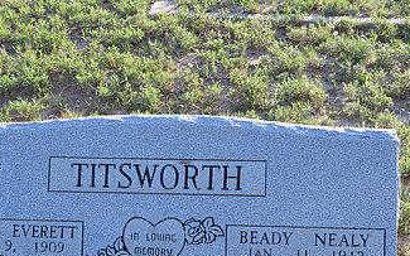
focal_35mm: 87
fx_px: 972
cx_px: 158
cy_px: 202
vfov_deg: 14.9
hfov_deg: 23.8
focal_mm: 32
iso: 200
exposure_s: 1/200
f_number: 7.1
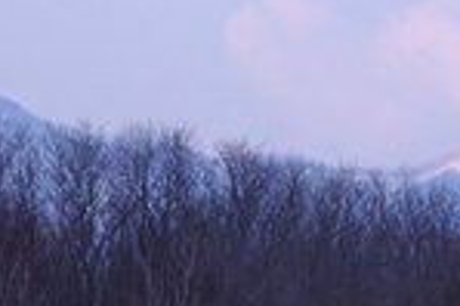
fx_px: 13810
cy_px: -148
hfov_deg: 1.9
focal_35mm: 1082
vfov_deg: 1.3
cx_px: 337
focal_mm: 210
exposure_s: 1/1000
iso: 800
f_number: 4.5
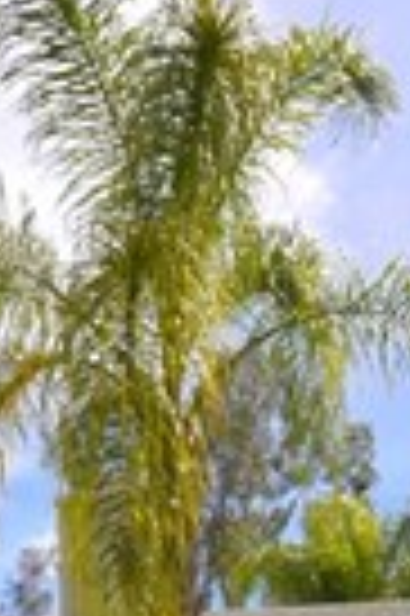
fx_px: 1199
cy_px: 821
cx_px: 415
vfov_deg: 24.7
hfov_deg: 18.9
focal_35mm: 70
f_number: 11
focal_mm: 10
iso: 100
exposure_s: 1/200
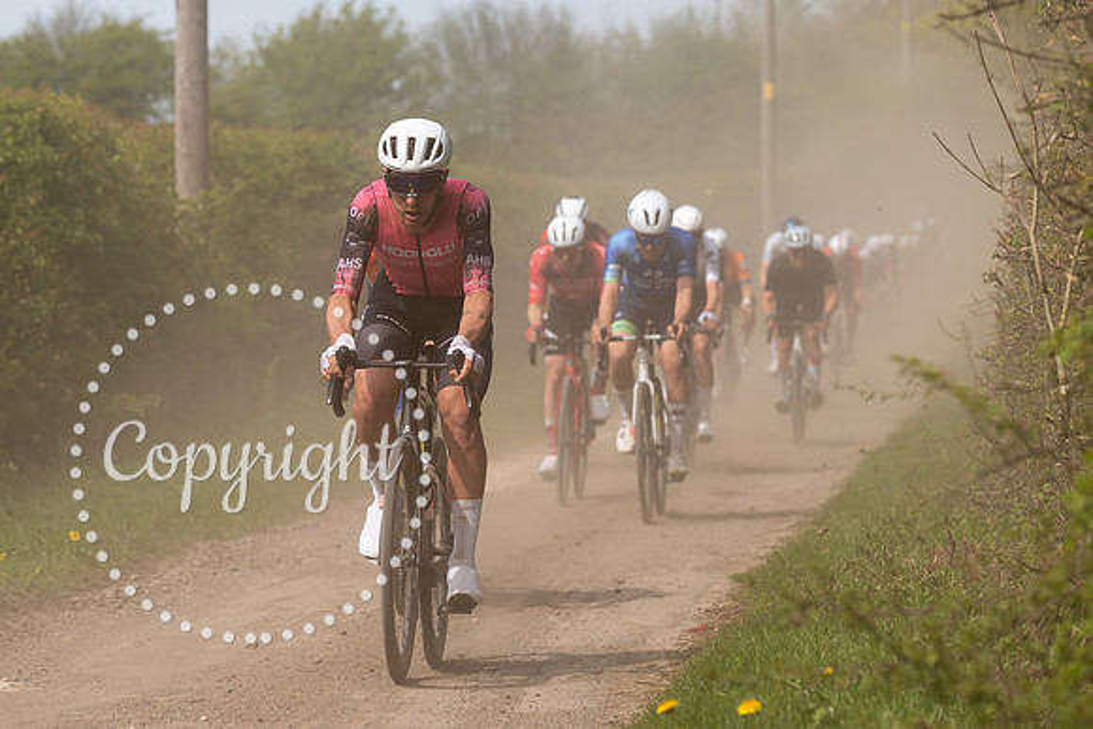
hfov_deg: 11.1
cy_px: 243
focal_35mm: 185
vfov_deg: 7.4
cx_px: 458
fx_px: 5631
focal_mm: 139
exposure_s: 1/1000
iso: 125
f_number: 5
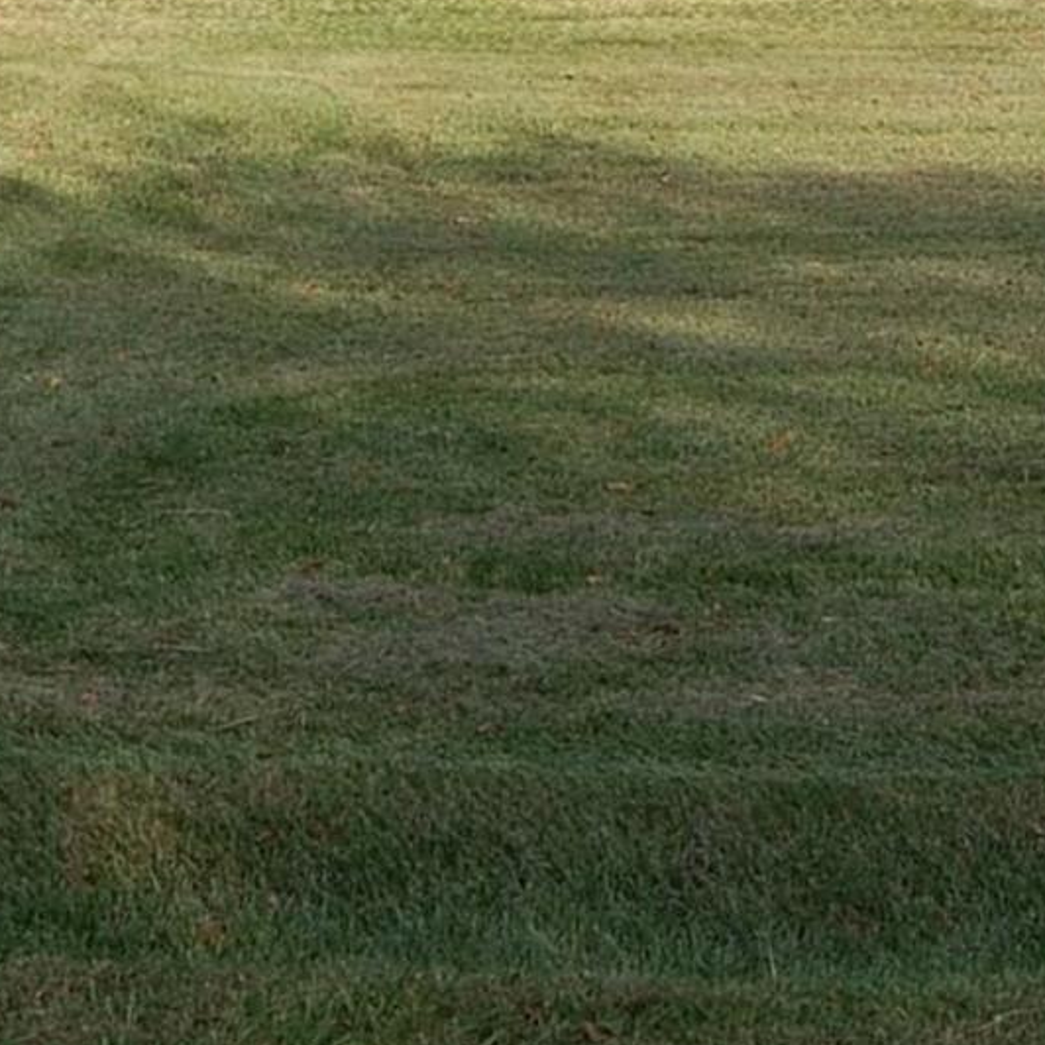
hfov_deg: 17.7
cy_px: -205
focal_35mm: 98
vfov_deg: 17.0
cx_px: 632
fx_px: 3347
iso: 200
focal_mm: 20
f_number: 8
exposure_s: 1/250
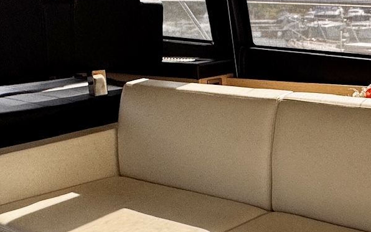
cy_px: 150
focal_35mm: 51
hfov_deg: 37.6
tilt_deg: -14.2
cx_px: 317
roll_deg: +0.1
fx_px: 515
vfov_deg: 25.2
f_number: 2.2
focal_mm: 2.22
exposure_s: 1/100
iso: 100
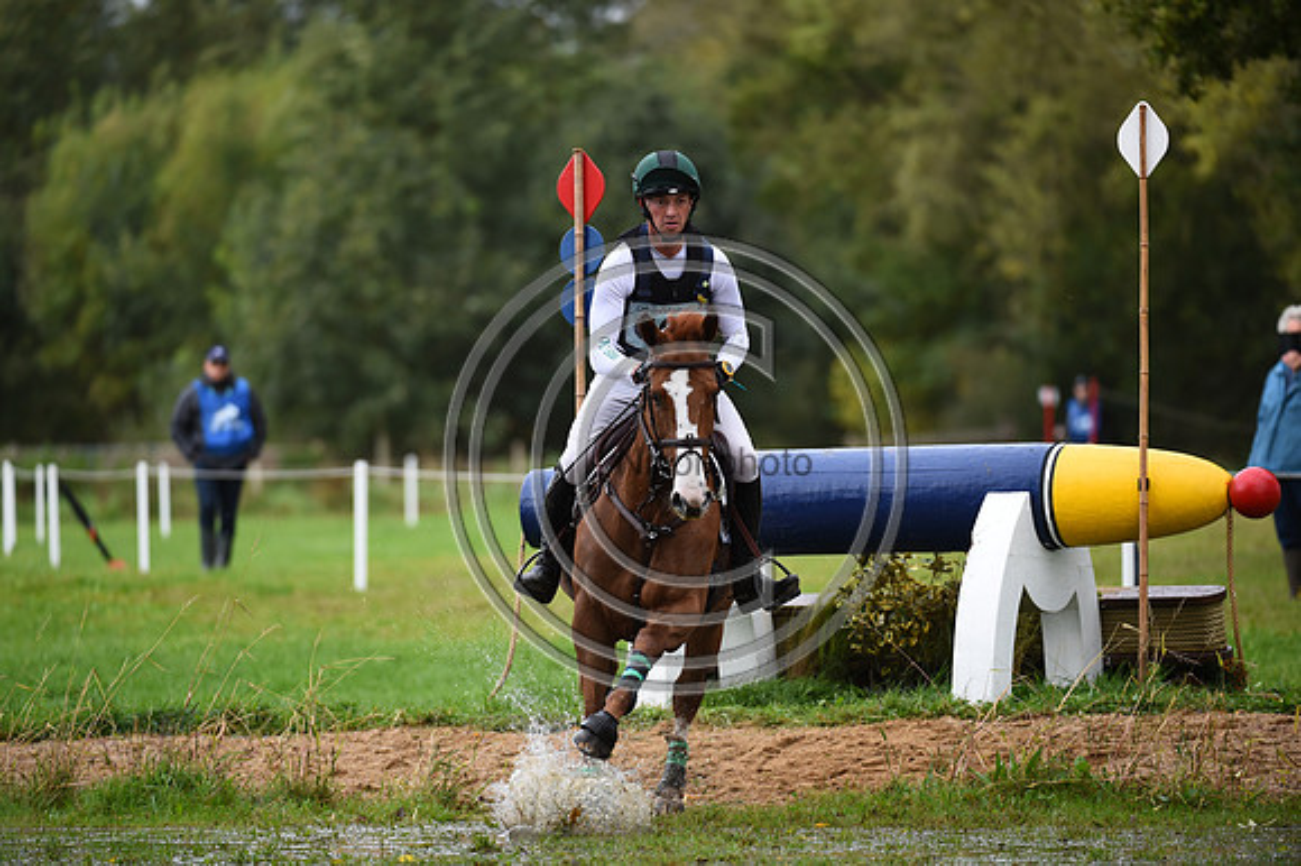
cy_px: 433
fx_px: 11196
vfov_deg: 4.4
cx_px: 650
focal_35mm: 310
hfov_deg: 6.7
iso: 1100
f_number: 4.5
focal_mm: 310
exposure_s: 1/1000
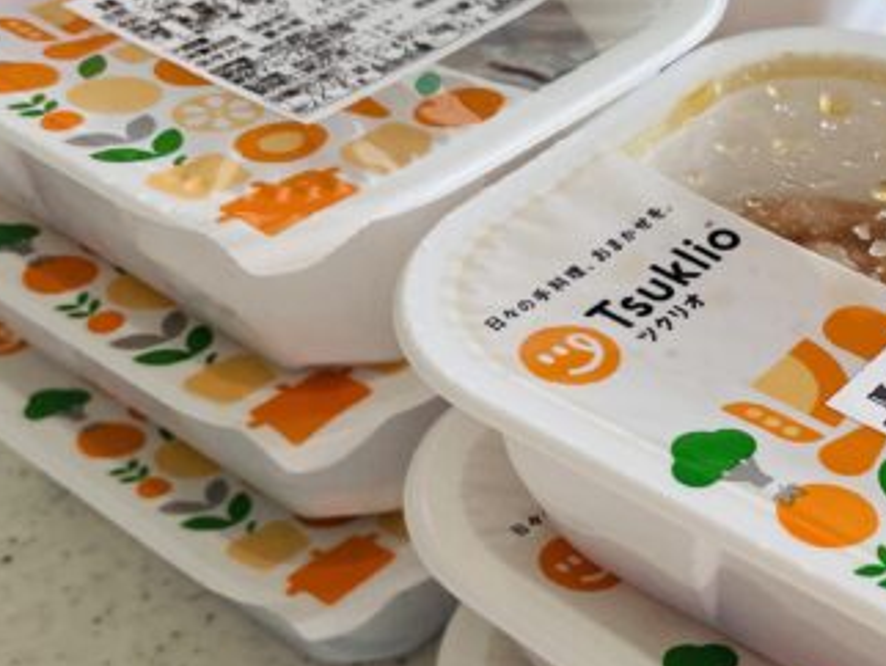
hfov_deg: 29.9
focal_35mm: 62
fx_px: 1588
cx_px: 792
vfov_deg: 23.7
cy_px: 388
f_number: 1.6
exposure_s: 1/121
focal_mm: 4.2
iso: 125
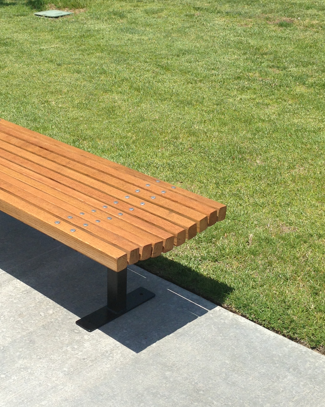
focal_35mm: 63
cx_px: 59
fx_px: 758
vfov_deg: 30.0
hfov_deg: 23.8
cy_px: 200
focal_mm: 4.13
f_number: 2.4
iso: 50
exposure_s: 1/1748
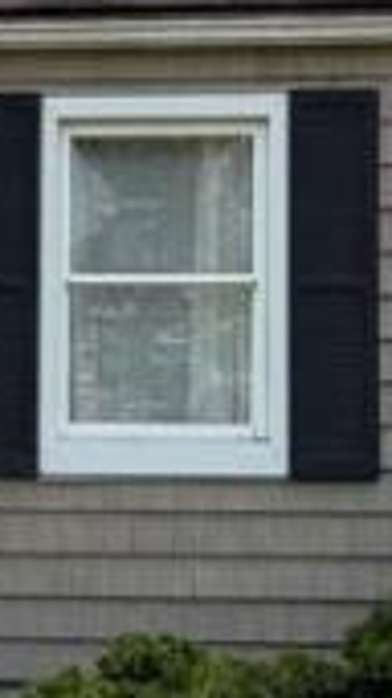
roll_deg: -0.1
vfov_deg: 14.6
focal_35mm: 147
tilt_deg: +2.3
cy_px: 404
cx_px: -355
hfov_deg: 7.9
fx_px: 2720
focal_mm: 6.76
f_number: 1.78
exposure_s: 1/3759
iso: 100
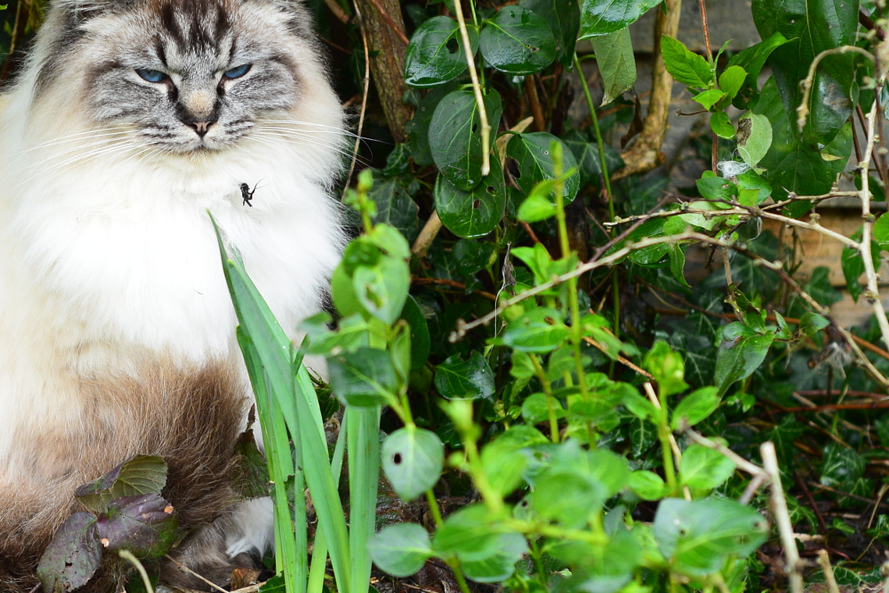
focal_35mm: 135
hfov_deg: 15.1
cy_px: 234
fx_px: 3334
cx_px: 170
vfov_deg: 10.2
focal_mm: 50
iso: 400
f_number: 4.5
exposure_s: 1/80
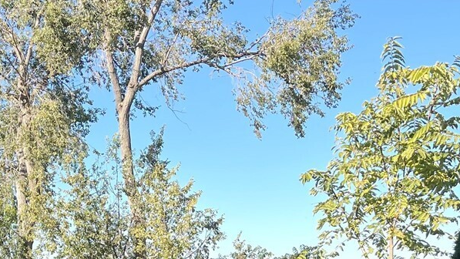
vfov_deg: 15.7
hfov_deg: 27.6
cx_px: 22
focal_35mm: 73
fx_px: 891
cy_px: 339
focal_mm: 5.1
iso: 32
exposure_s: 1/2717
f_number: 1.6
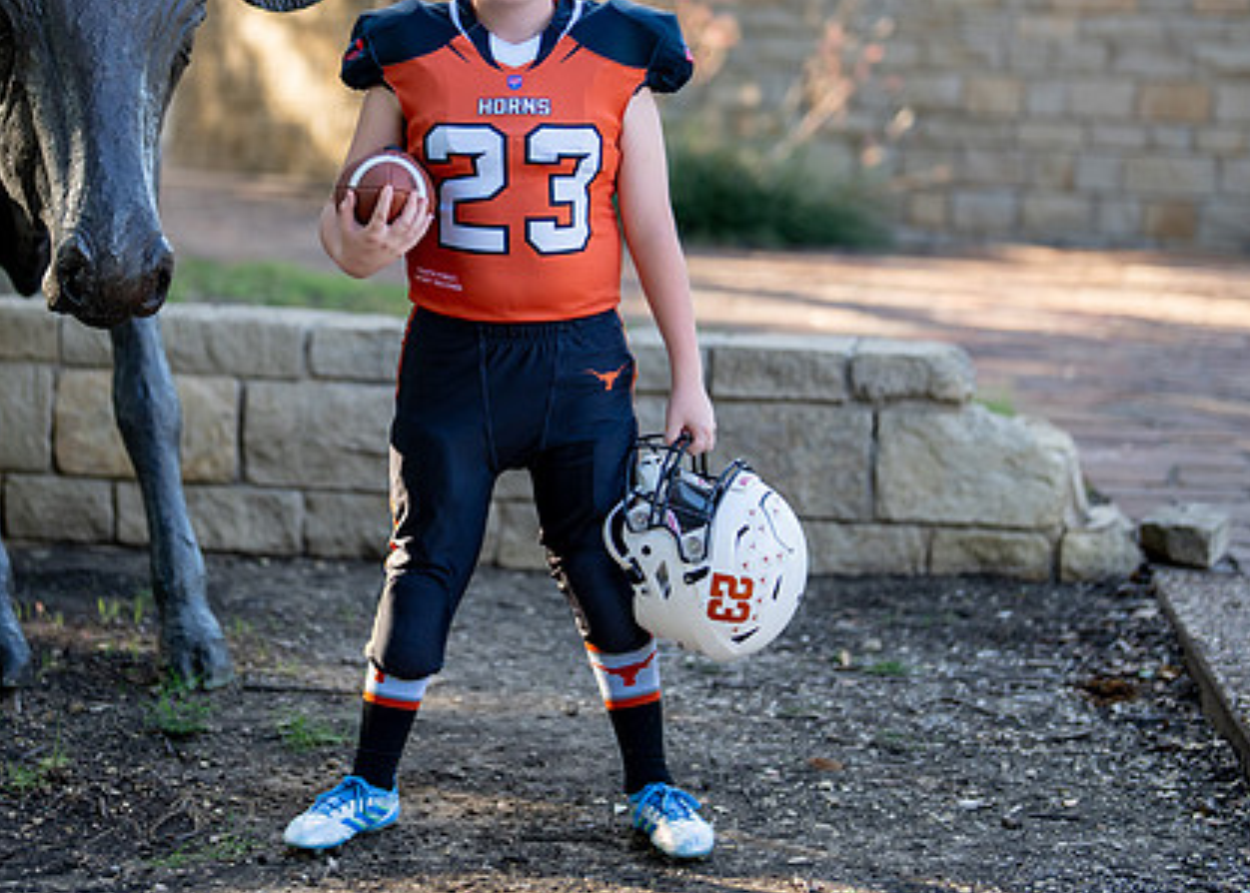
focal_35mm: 85
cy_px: 285
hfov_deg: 23.4
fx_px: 3018
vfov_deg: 16.8
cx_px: 546
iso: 200
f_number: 1.2
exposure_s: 1/1600
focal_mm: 50
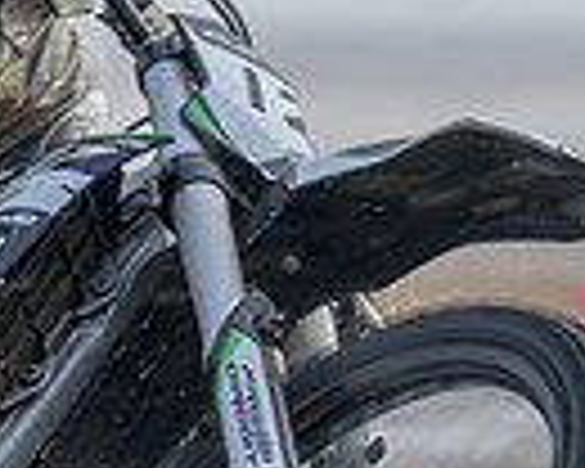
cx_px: -291
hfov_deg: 0.6
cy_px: 404
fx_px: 57603
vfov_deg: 0.5
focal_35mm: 3327
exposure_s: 1/250
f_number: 8
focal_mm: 410
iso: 125
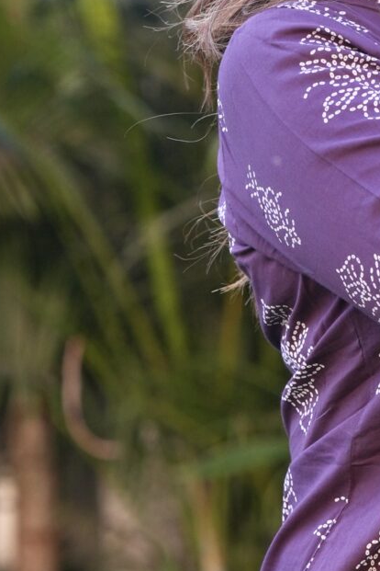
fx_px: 4892
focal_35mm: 309
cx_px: 423
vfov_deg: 6.7
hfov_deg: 4.4
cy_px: 473
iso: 250
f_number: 2.5
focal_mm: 50
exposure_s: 1/640
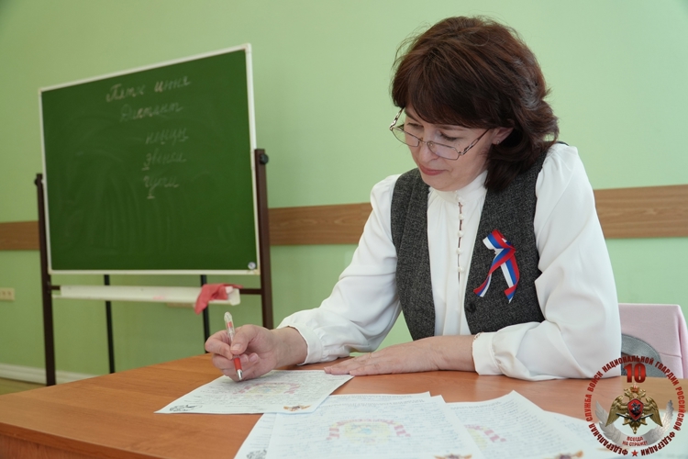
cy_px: 230
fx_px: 688
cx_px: 344
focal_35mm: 36
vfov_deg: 36.9
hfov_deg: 53.1
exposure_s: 1/160
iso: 400
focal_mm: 24
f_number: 4
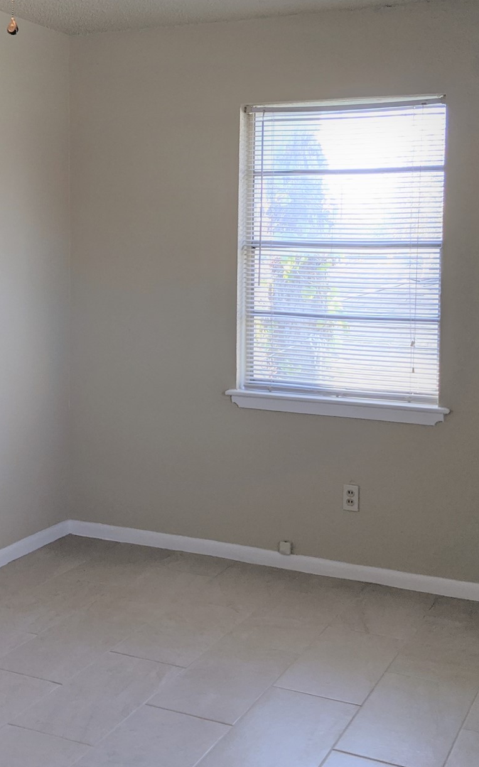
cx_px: 190
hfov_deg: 26.8
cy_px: 304
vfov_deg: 41.6
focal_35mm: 48
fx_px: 1003
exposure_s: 1/258
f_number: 1.73
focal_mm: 4.38
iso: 108
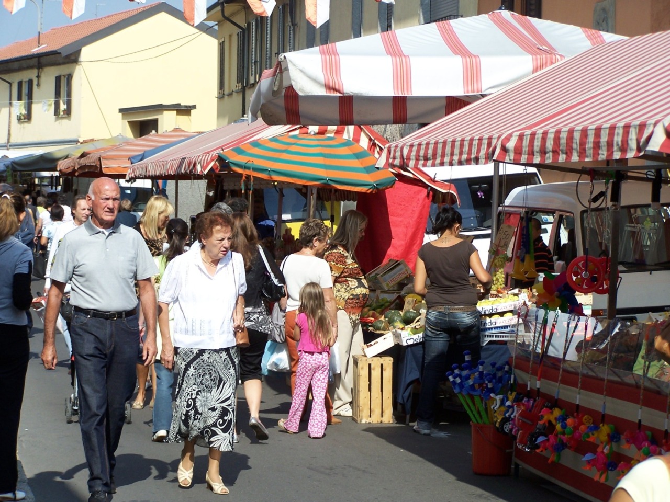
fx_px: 2265
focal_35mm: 117
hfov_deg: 16.8
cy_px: 251
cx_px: 335
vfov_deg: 12.7
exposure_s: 1/1000
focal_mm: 19.4
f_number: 3.2
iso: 80
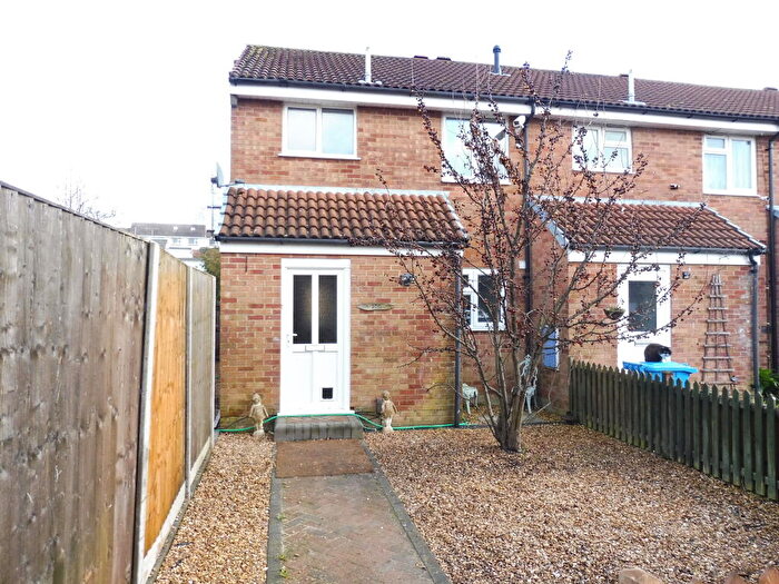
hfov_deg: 71.6
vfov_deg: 56.8
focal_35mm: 24
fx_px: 540
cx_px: 390
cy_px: 292
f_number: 3.3
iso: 200
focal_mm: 4.3
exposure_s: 1/160
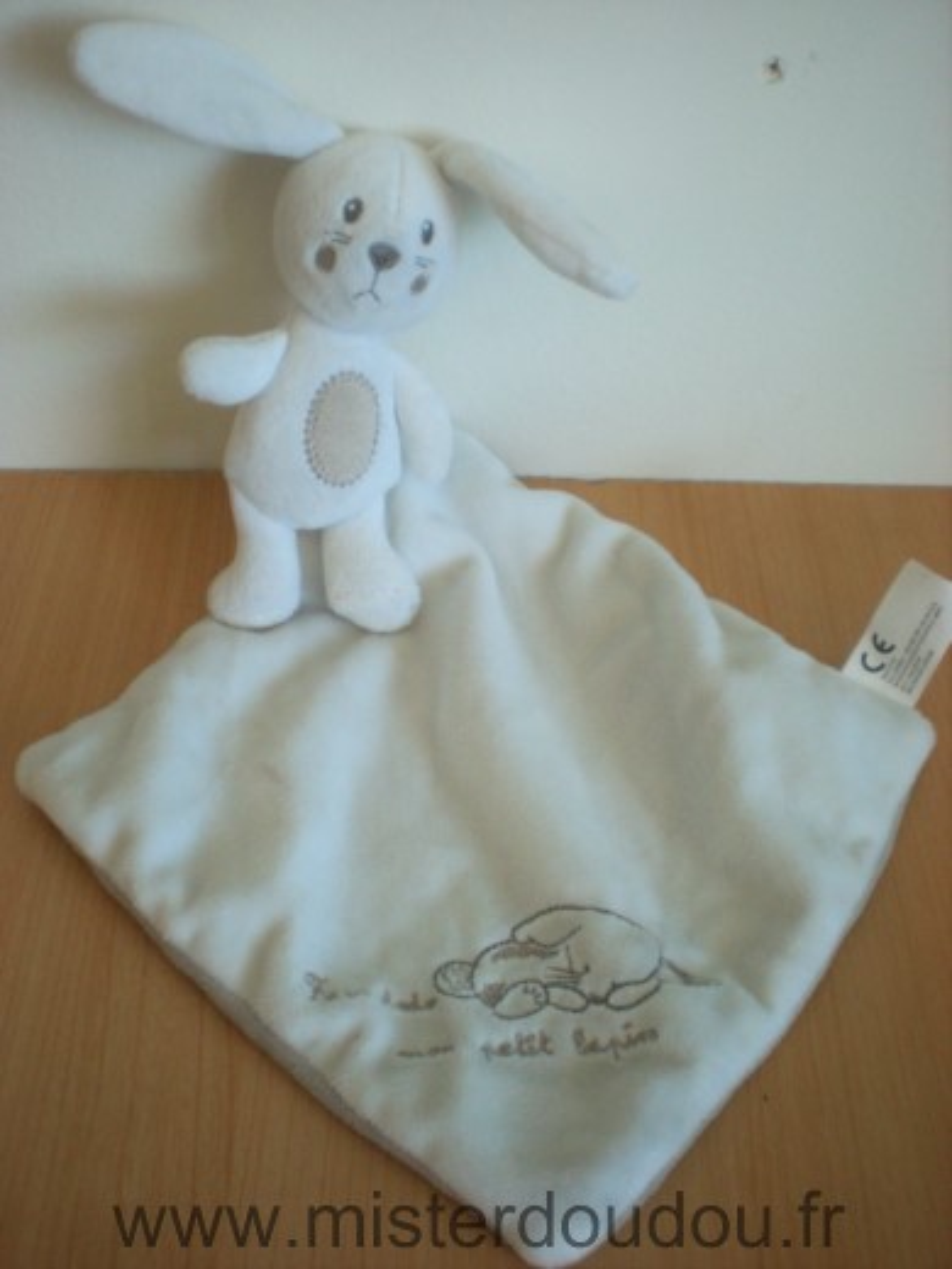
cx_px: 476
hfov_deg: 37.7
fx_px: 1393
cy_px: 634
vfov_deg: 49.0
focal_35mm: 38
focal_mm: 6.3
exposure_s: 1/56.7
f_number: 3.1
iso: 192
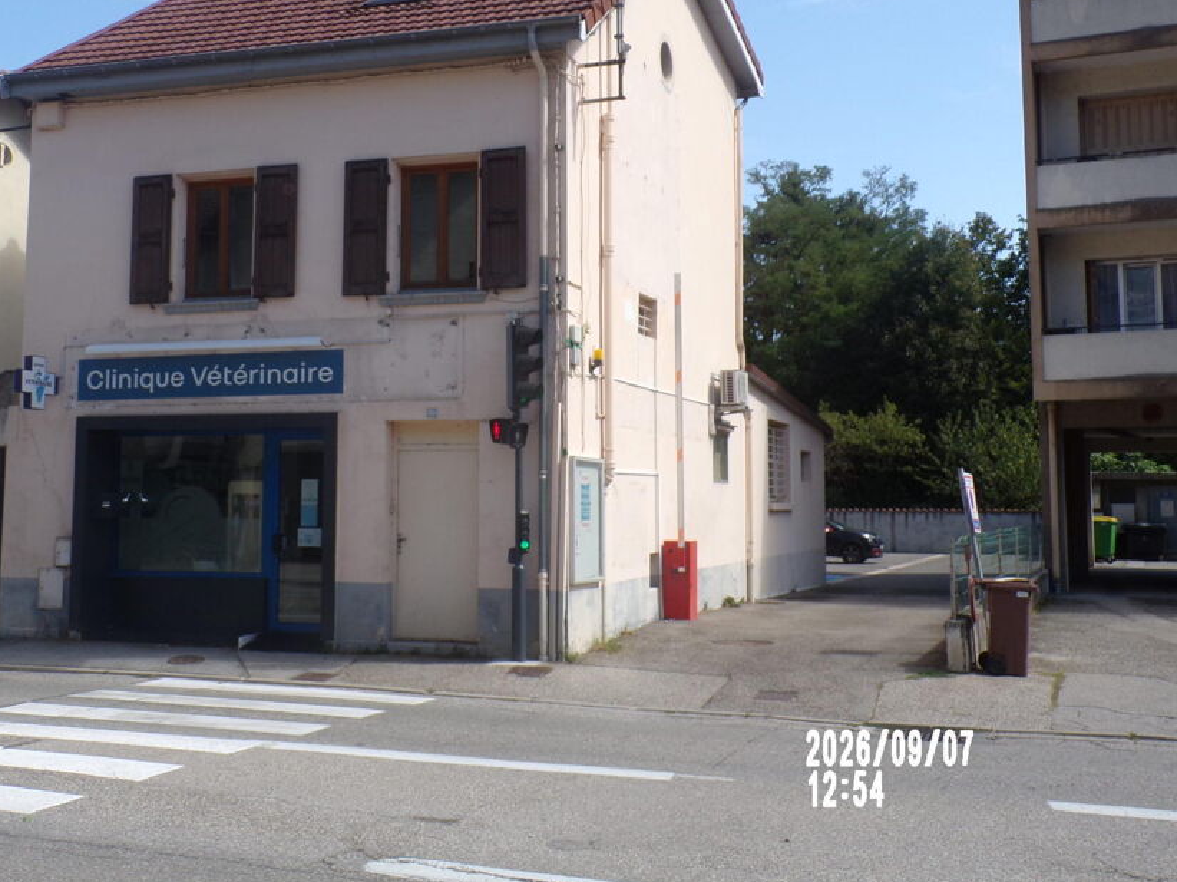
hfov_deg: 47.7
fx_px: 1325
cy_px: 350
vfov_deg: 36.6
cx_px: 497
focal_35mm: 39
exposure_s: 1/340
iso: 80
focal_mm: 5.8
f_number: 4.6
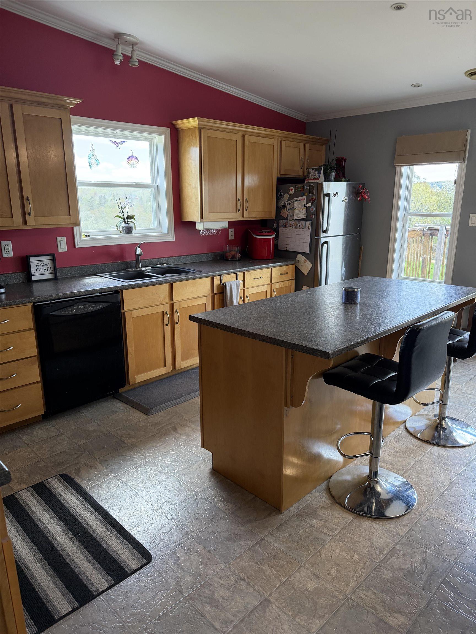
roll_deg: +0.3
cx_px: 238
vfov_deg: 71.6
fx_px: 440
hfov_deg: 56.8
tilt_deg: -15.0
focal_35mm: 24
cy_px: 317
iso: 160
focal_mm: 6.76
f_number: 1.78
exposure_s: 1/211
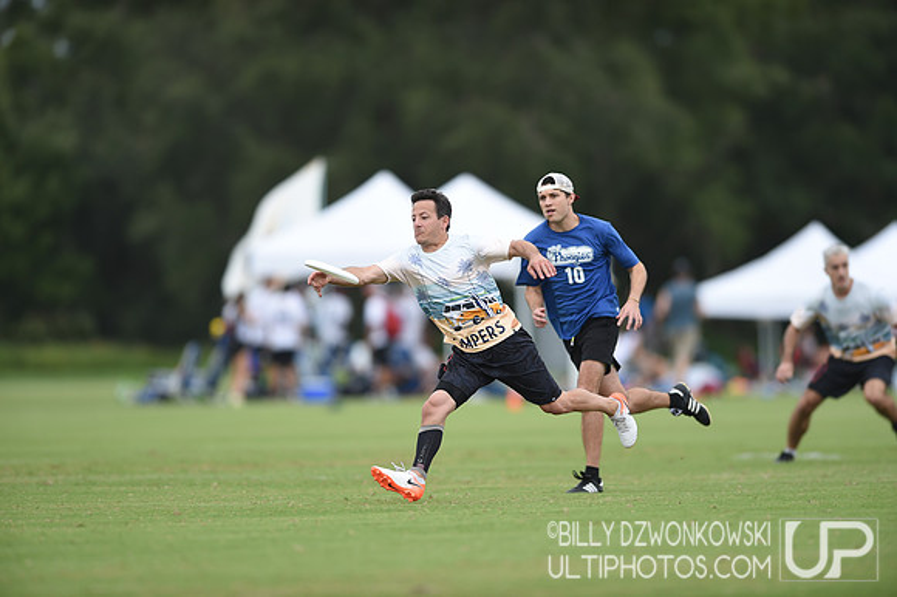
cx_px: 448
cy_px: 298
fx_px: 9961
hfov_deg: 5.2
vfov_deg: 3.4
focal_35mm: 400
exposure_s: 1/800
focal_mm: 400
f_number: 2.8
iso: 100
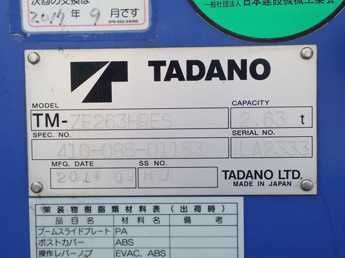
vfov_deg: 30.9
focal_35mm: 47
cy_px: 129
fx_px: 468
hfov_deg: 40.4
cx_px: 172
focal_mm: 8.4
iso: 100
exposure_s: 1/200
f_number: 4.5
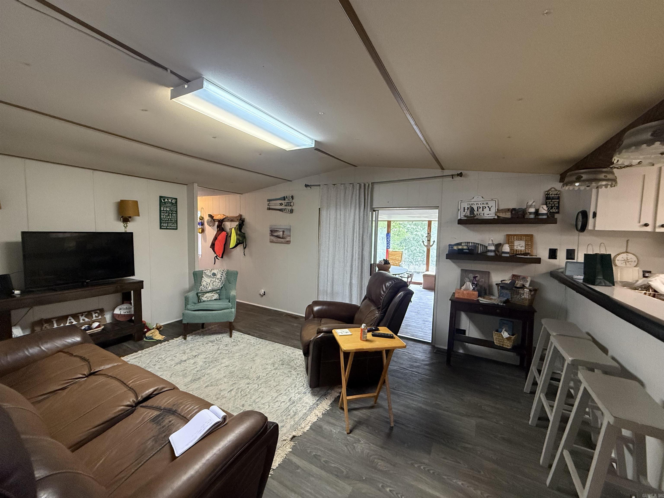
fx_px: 269
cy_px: 249
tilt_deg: -3.5
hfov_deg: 102.1
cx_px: 332
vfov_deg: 85.7
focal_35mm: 14
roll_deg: -1.8
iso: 640
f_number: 2.2
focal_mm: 2.22
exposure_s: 1/120
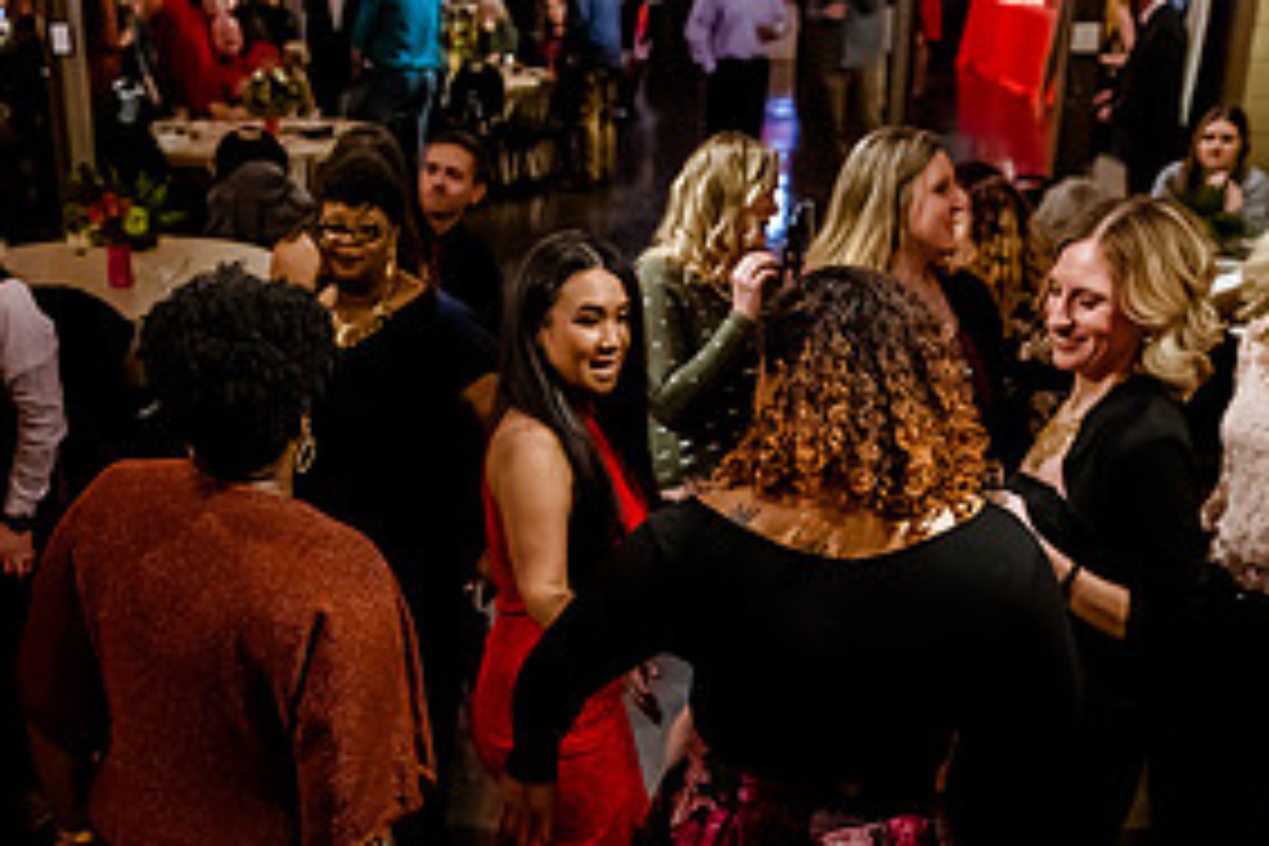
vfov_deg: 26.5
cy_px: 664
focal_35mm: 50
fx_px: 1762
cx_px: 421
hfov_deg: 39.1
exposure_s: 1/100
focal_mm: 24
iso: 5000
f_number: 2.8
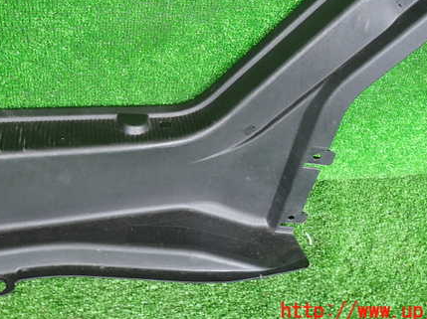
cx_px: 207
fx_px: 431
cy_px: 100
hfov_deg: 52.7
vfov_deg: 40.0
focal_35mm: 35
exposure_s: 1/30
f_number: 2
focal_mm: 4.5
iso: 200
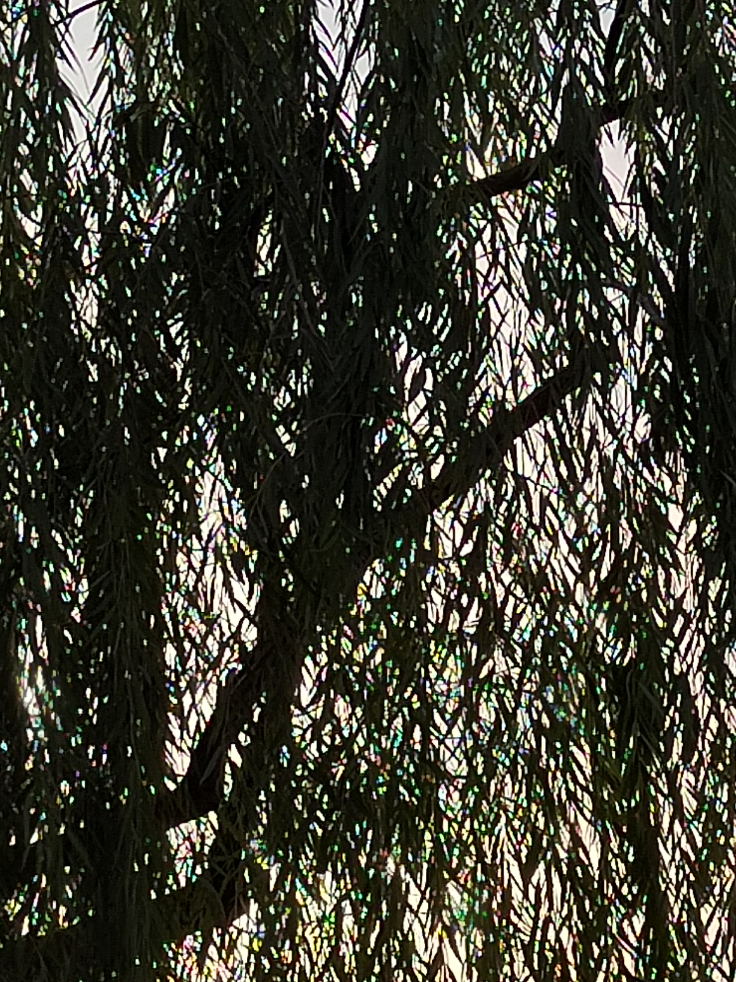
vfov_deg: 14.4
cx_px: 702
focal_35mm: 137
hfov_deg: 10.7
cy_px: 612
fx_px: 3884
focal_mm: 5.52
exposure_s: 1/1364
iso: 344
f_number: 1.9
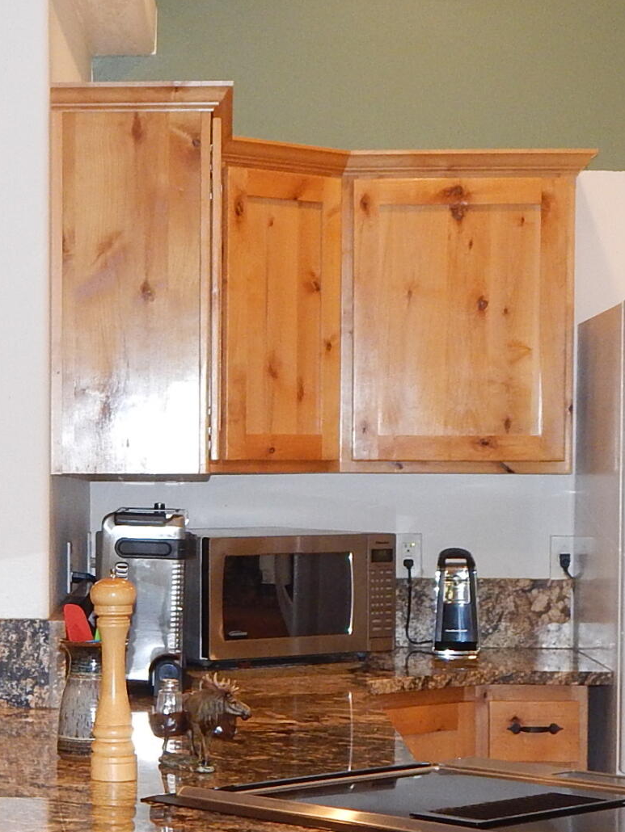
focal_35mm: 99
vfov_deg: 19.8
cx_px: 18
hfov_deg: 14.7
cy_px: 557
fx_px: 2382
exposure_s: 1/30
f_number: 3.3
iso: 280
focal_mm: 6.1
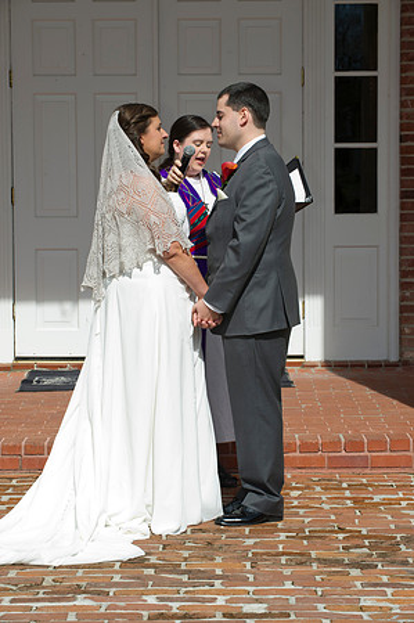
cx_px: 207
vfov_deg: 17.7
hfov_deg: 11.8
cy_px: 312
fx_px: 2005
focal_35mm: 116
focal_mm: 116
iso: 100
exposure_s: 1/125
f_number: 11
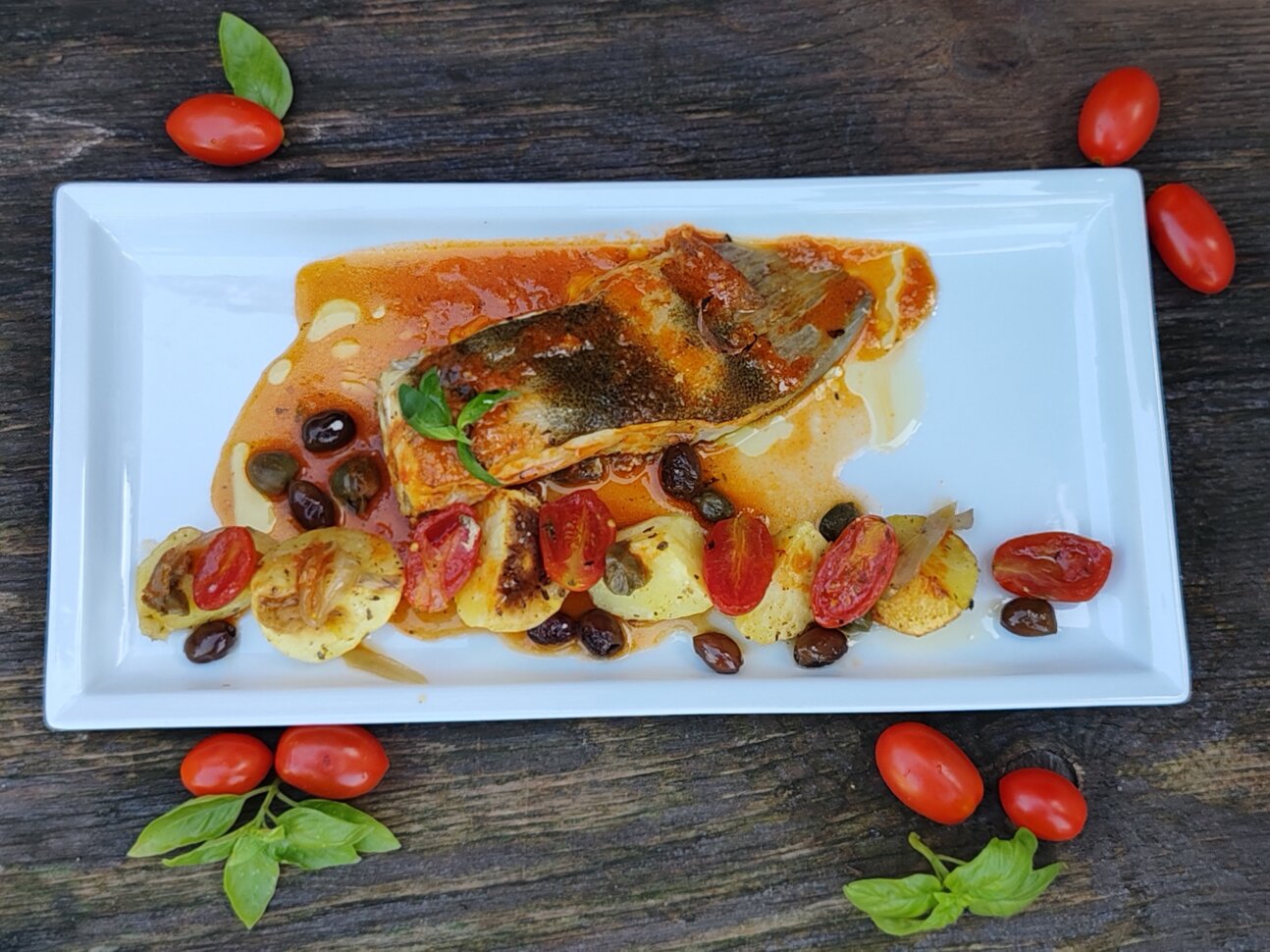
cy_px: 476
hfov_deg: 35.5
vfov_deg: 27.0
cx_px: 635
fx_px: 1981
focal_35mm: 54
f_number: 2.4
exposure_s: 1/100
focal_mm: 6.12
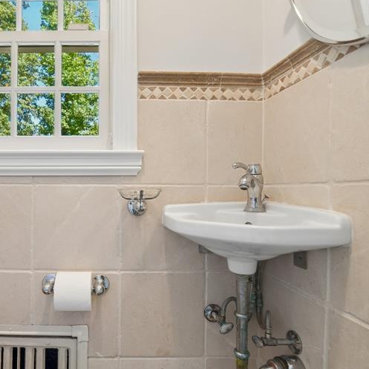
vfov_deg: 72.1
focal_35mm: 21
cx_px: 107
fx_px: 253
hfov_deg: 68.9
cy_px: 185
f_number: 5.6
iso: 160
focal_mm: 8
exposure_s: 1/8
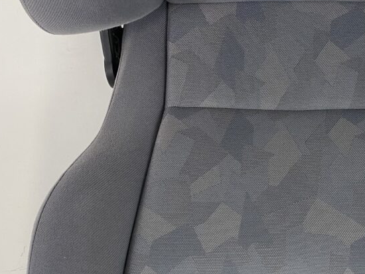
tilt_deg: -77.8
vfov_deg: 27.6
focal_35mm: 52
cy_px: 211
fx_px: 549
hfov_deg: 35.6
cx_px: 293
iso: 64
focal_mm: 4.25
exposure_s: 1/50
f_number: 1.8
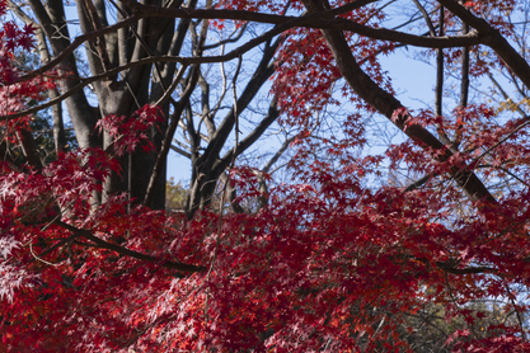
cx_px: -17
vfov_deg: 8.8
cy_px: 205
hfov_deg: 13.0
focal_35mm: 156
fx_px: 2296
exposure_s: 1/160
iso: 200
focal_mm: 65
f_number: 10
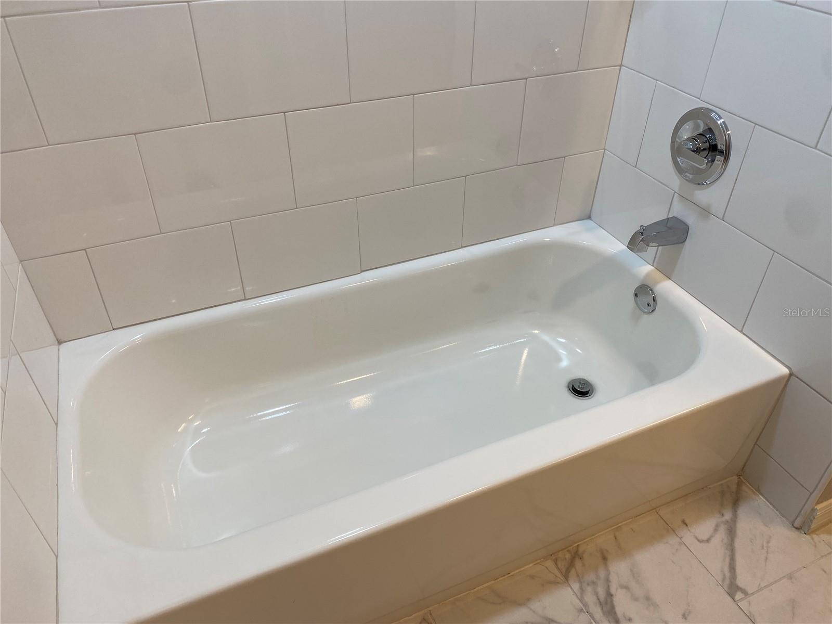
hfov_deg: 67.3
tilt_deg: -37.3
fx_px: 625
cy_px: 312
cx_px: 416
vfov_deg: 53.1
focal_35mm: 26
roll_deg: -1.1
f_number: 1.8
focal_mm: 4.25
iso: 80
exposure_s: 1/120
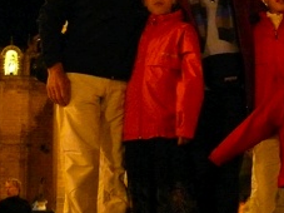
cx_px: 283
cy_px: 48
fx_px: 1082
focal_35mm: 132
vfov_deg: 11.2
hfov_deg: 14.7
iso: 800
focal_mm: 10.5
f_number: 3.2
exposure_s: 1/8
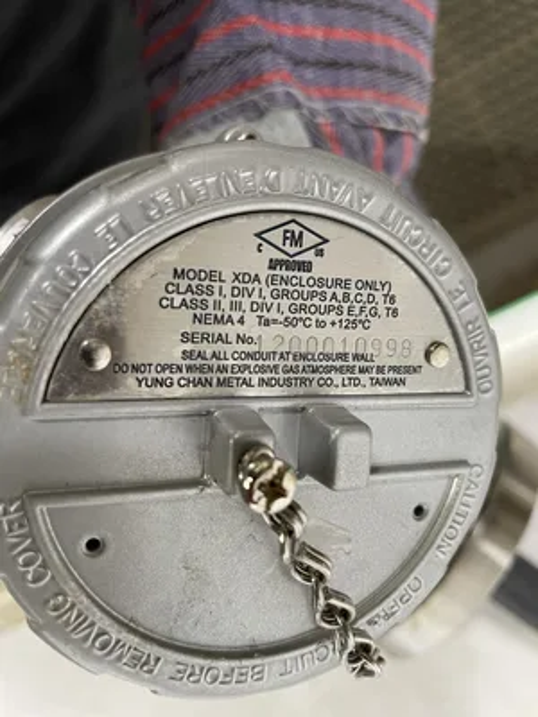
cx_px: 269
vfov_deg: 67.3
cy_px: 358
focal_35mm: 26
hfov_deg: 53.1
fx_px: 539
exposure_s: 1/60
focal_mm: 4.2
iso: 125
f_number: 1.6
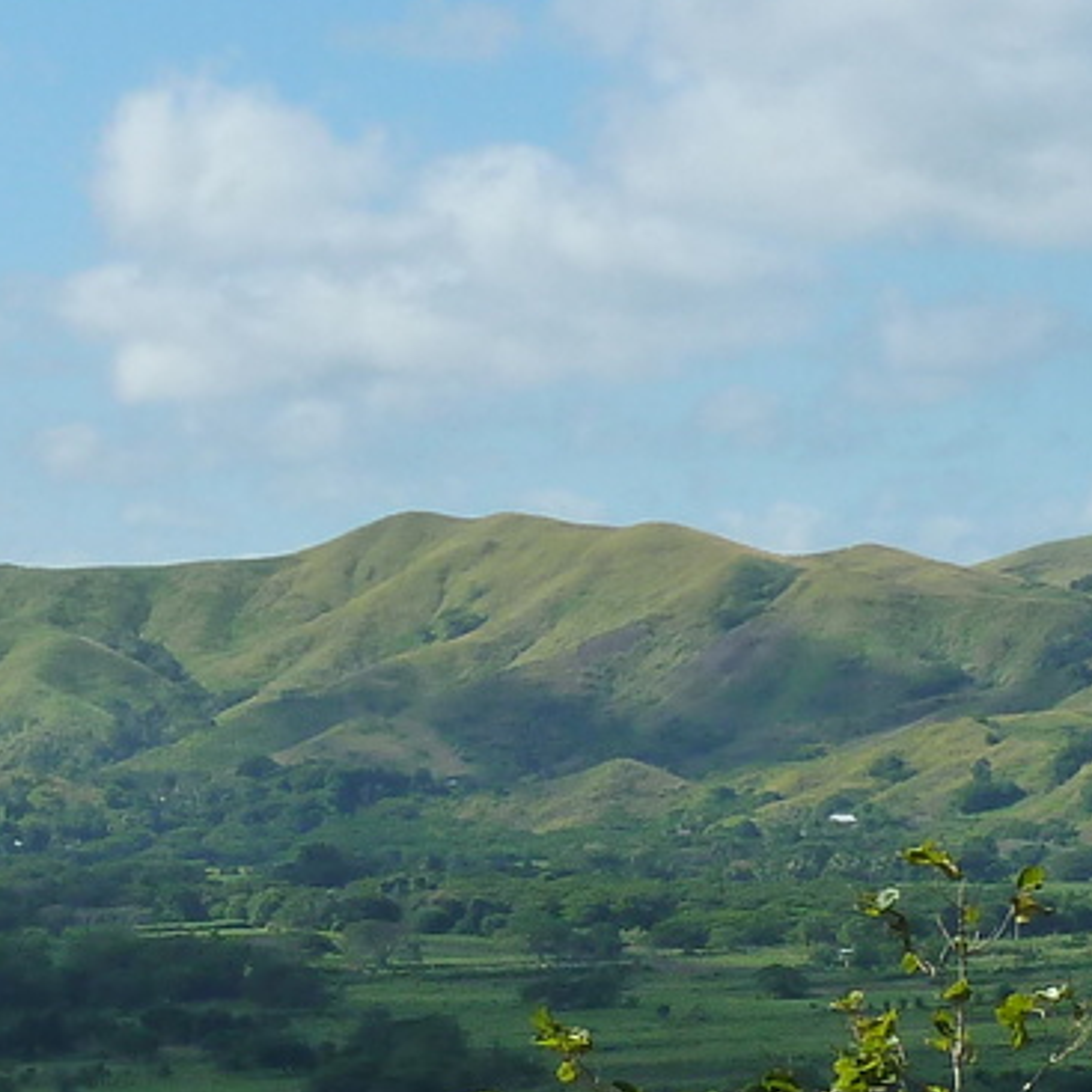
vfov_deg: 11.3
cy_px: 908
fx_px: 5496
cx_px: 110
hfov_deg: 11.3
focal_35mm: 154
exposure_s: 1/500
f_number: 5
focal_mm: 6.5
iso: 125
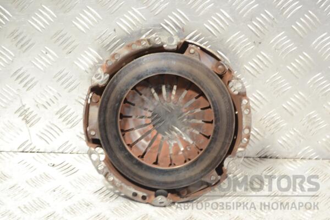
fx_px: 756
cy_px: 110
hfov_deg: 24.6
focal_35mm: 82
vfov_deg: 16.6
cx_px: 165
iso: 720
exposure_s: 1/30
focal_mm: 55
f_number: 5.6
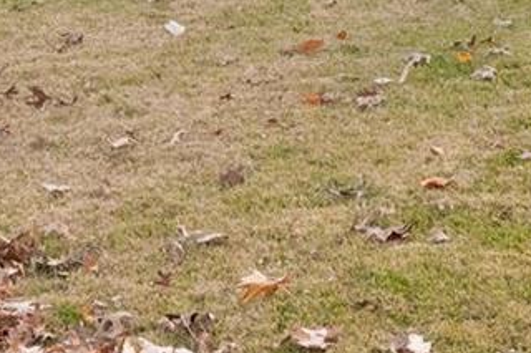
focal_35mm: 150
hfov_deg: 13.7
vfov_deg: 8.6
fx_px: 2211
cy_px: -403
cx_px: 310
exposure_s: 1/125
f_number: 8
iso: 400
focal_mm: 15
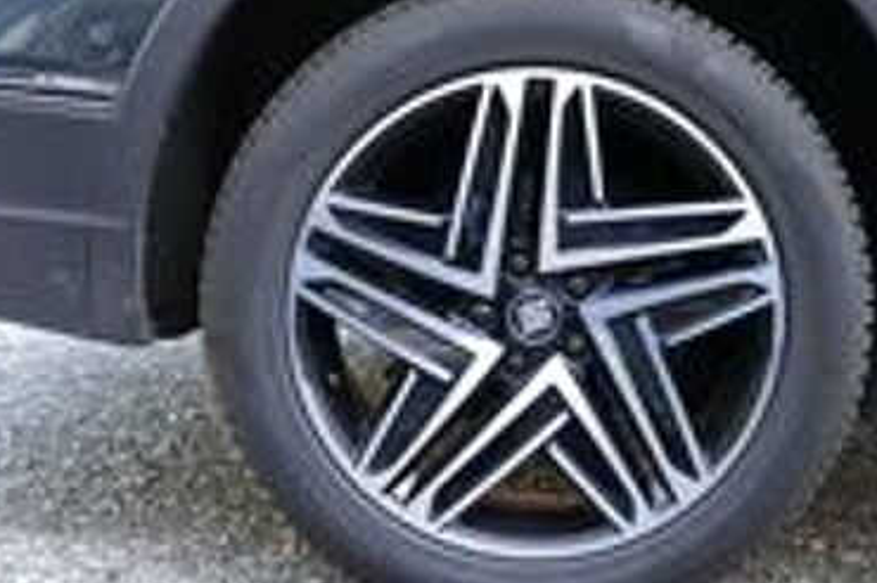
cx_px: 500
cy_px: 297
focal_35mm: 61
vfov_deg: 22.2
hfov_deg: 32.9
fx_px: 1485
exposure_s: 1/80
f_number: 3.3
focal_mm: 17
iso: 250
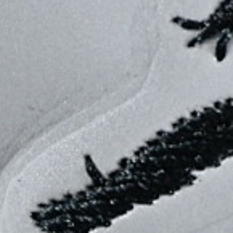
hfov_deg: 4.9
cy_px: -68
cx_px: 374
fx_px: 2673
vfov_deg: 5.0
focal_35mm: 351
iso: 720
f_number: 6.3
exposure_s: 1/125
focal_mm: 50
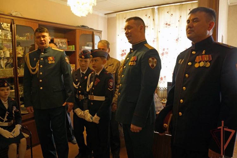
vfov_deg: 47.9
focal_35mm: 27
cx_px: 118
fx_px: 178
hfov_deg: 67.4
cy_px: 79
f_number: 4
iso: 160
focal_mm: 18
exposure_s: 1/13
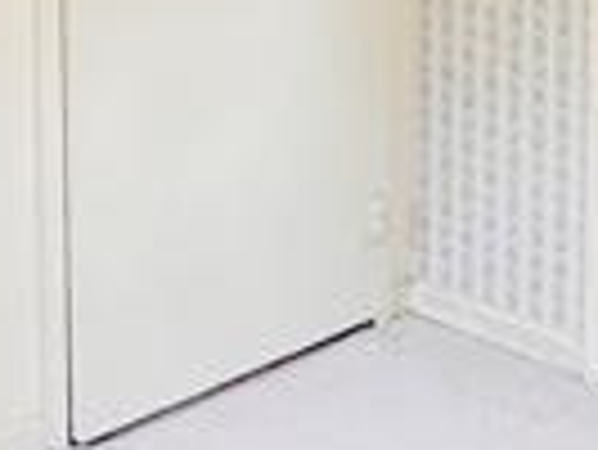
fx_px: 1867
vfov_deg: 13.1
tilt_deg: -6.2
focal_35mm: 108
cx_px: 585
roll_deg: -0.7
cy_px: -180
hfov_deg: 17.8
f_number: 2.2
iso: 320
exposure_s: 1/120
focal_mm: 2.22
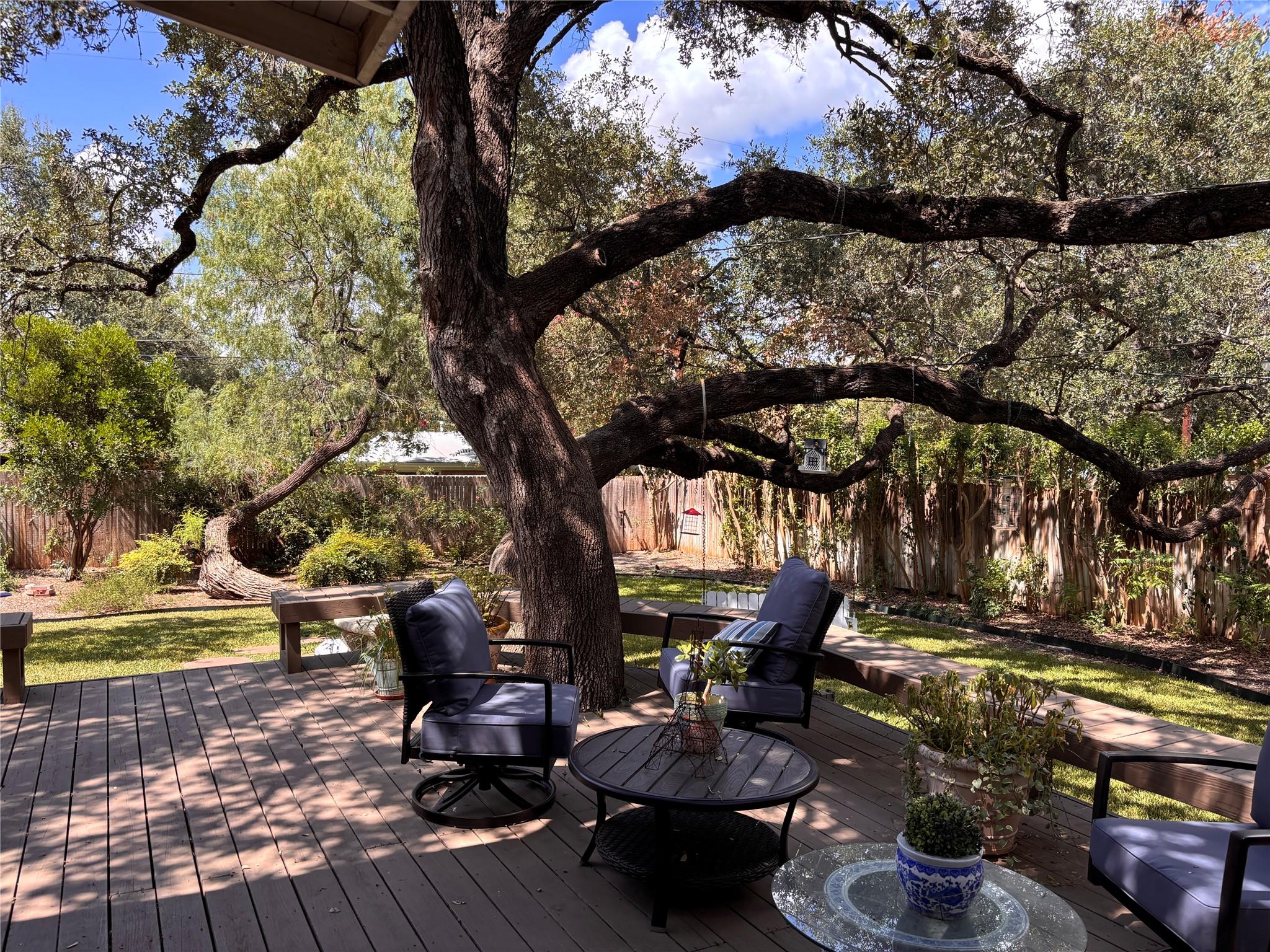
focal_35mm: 26
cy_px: 476
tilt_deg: -2.1
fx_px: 954
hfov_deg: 67.3
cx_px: 635
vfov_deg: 53.1
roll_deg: -1.5
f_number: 1.6
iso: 50
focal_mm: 5.96
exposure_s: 1/559
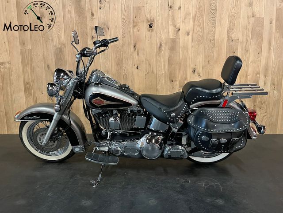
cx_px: 142
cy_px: 106
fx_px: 213
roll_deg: +0.4
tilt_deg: -10.1
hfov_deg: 67.3
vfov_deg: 53.1
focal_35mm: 26
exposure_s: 1/33
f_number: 1.6
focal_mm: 5.1
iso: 500
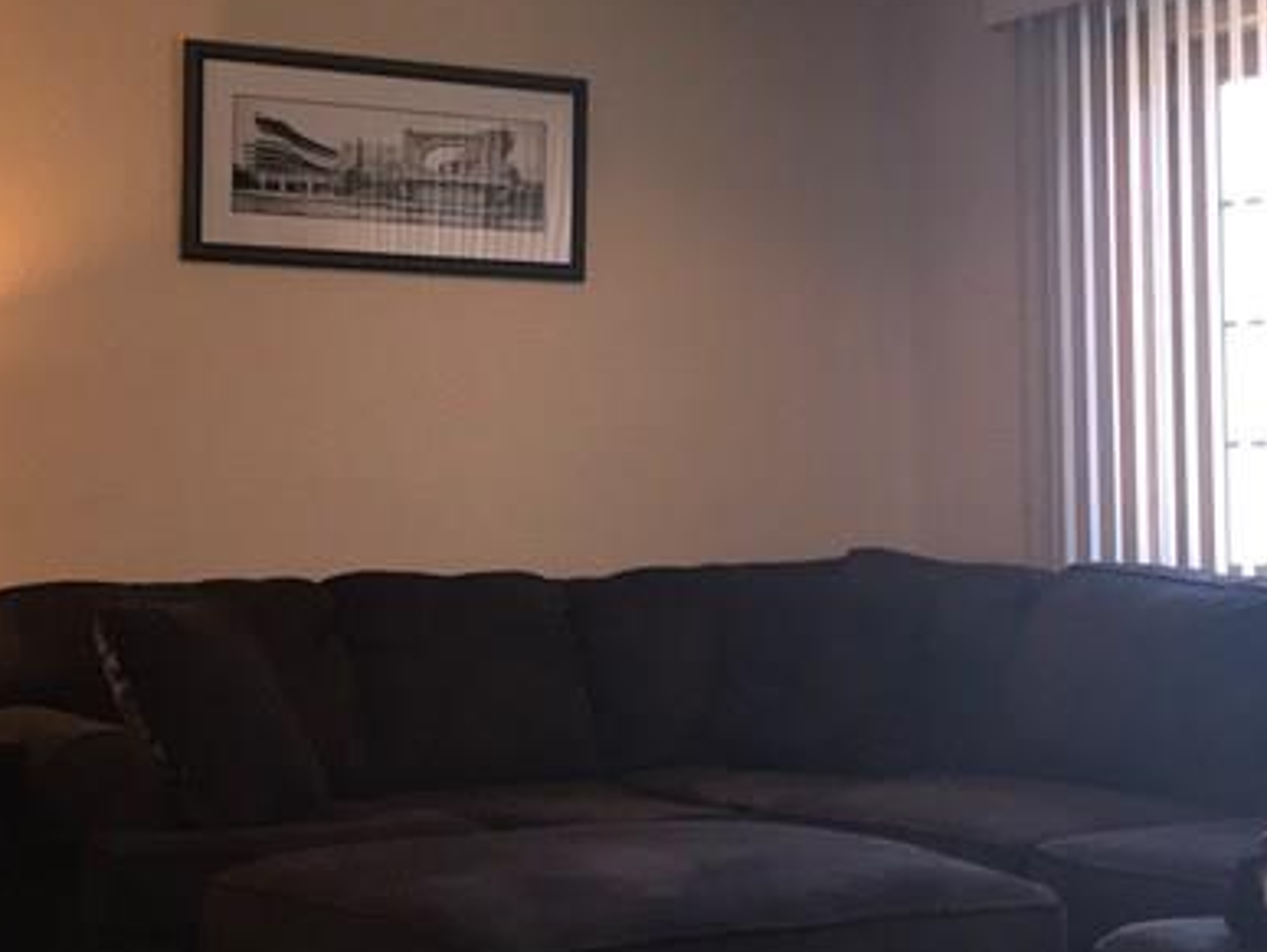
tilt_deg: +2.9
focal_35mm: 74
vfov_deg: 19.9
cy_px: 399
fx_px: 2711
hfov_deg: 26.3
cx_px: 701
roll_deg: +0.6
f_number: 1.8
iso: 40
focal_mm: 3.99
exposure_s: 1/30
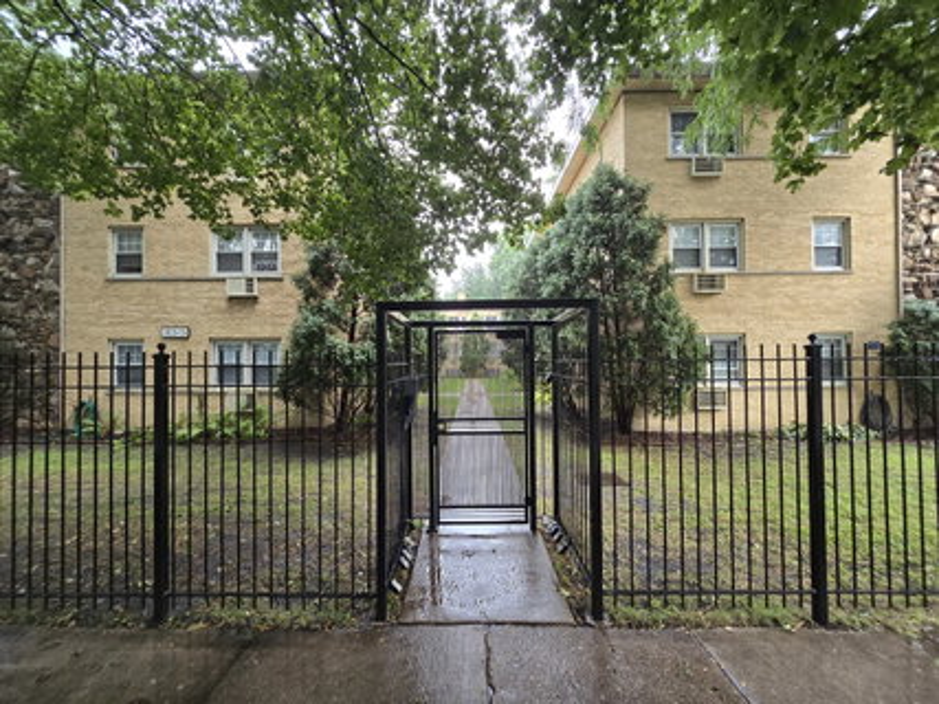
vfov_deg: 89.9
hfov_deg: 106.2
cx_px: 470
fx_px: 353
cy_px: 352
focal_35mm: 13
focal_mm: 2.2
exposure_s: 1/100
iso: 160
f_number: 2.2
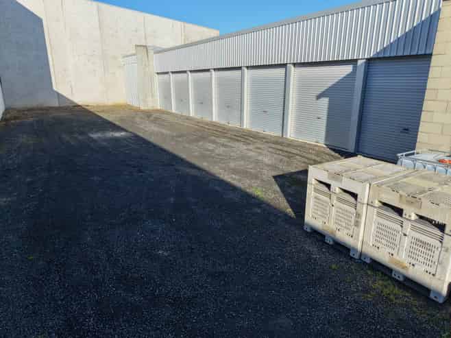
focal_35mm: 24
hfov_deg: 71.6
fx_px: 313
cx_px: 226
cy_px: 169
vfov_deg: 56.8
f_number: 1.8
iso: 400
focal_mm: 8.67
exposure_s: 1/6000
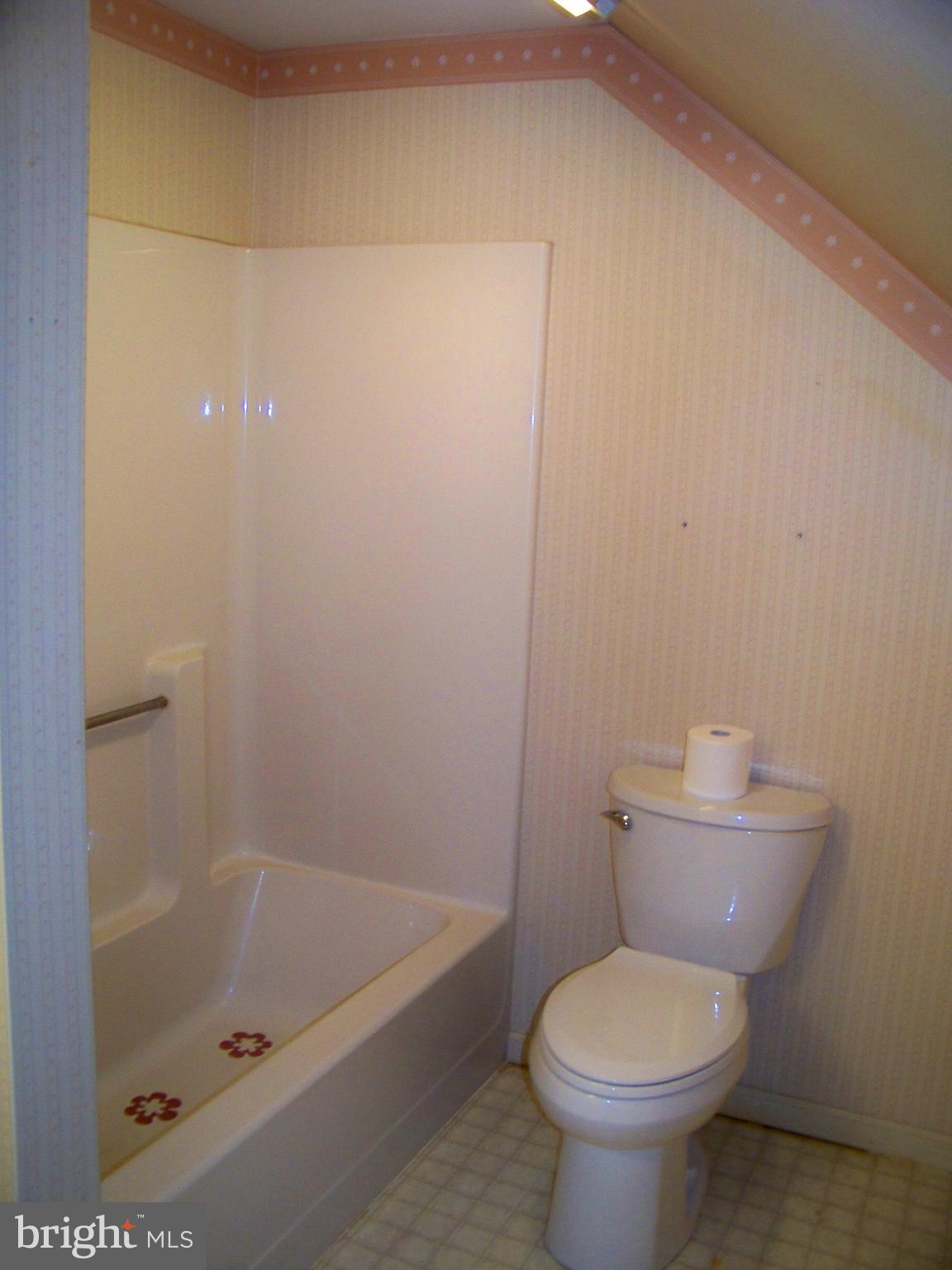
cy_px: 635
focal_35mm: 33
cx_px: 476
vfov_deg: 55.4
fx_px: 1210
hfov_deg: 42.9
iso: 200
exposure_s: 1/30
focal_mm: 5.85
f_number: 2.8
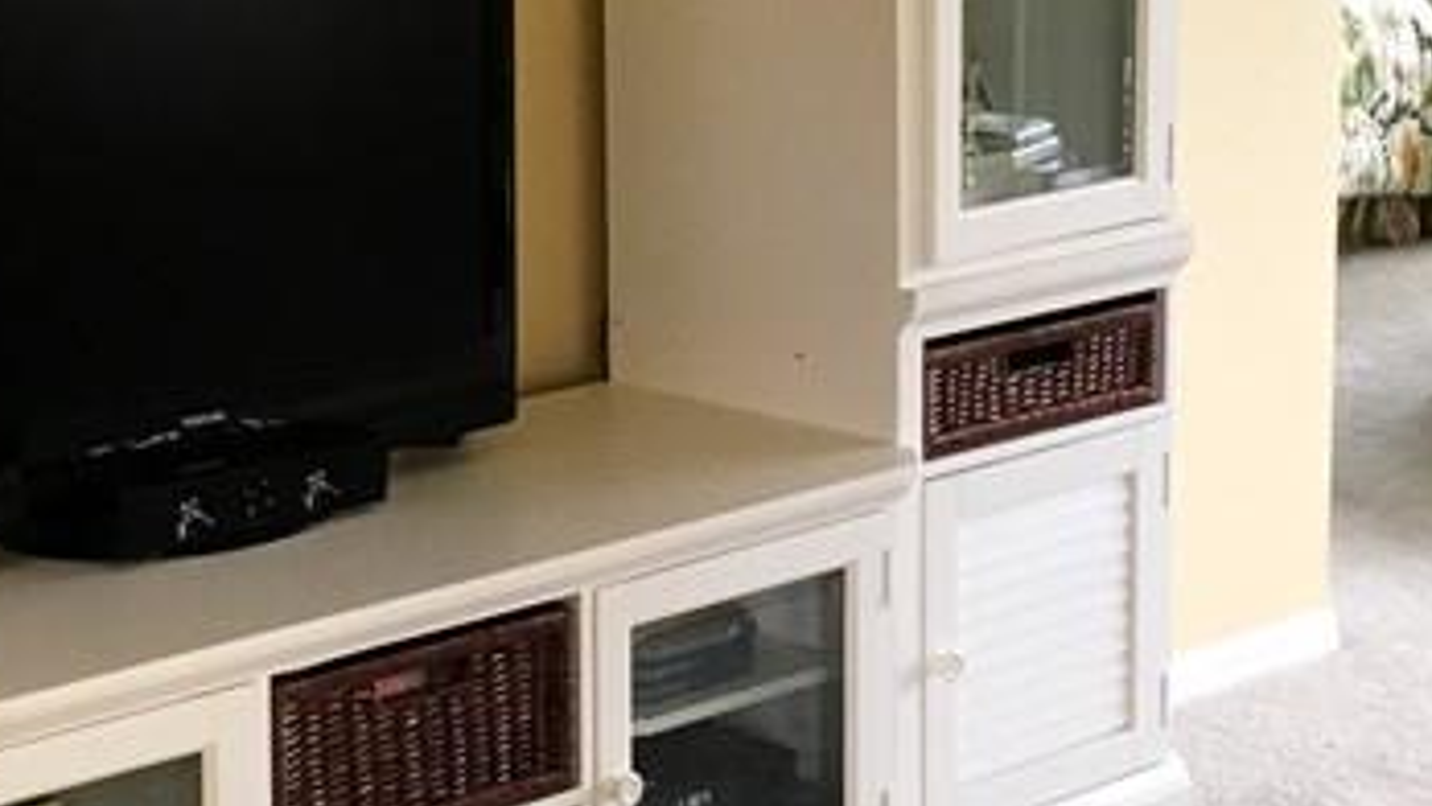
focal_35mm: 93
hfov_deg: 22.8
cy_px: 189
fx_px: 3532
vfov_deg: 13.0
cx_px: 465
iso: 80
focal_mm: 4.15
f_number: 2.2
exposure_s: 1/30
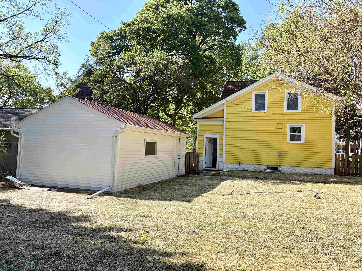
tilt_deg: +3.2
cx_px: 181
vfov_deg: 53.1
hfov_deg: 67.3
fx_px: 272
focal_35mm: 26
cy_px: 136
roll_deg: -1.2
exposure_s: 1/1799
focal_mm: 5.96
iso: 50
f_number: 1.6
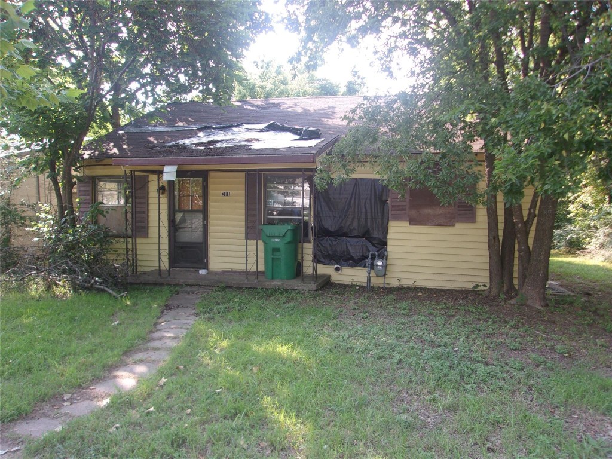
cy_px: 230
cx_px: 306
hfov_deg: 65.3
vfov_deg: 51.4
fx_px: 477
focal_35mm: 27
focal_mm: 4.9
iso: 80
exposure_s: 1/105
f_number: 3
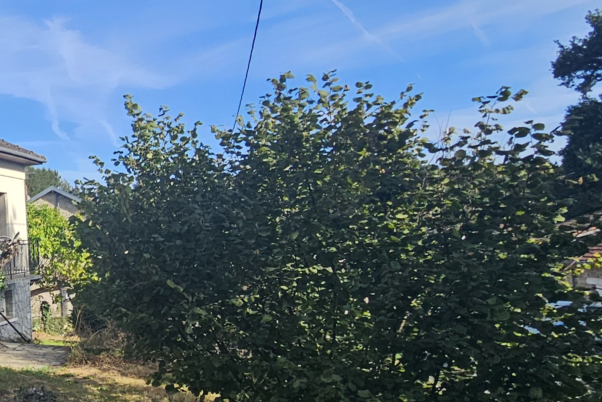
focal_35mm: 39
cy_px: 215
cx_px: -203
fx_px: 652
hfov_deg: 33.7
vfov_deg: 34.2
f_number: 2.2
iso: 50
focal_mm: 2.2
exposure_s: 1/1493
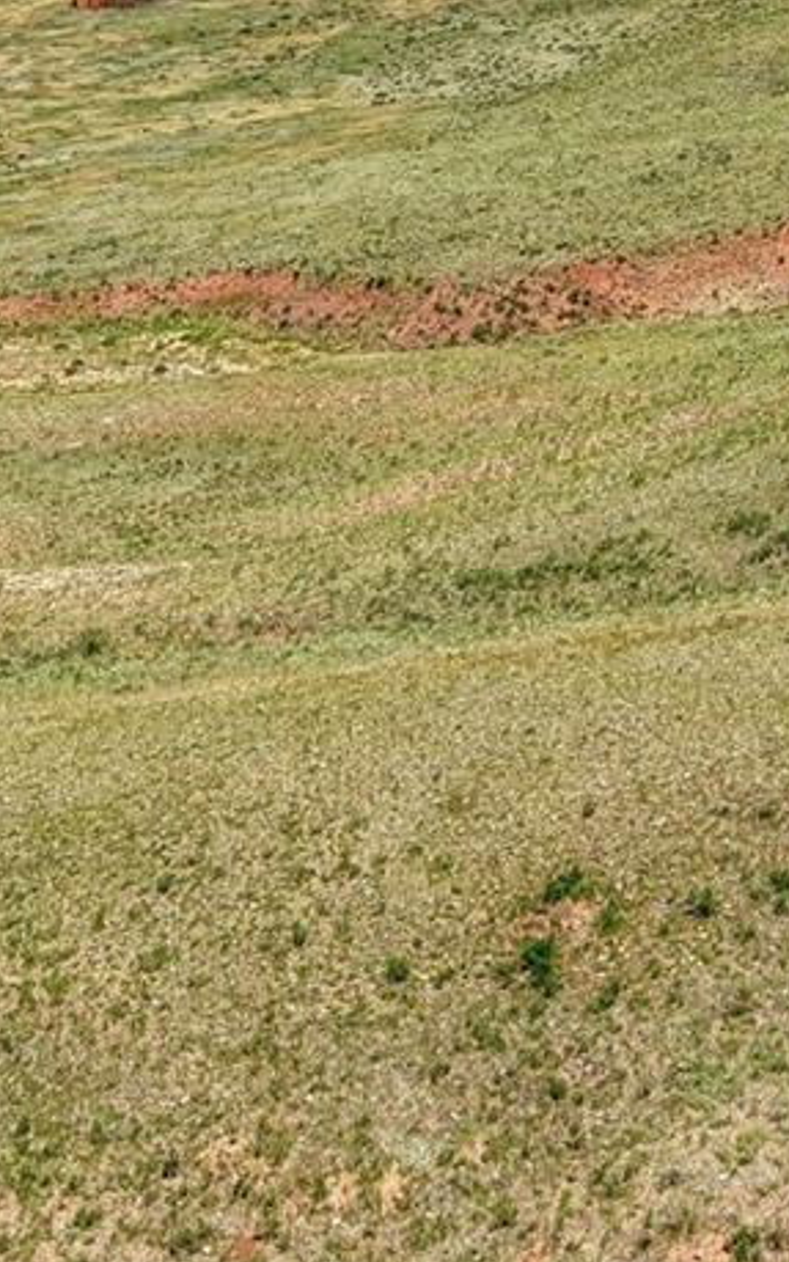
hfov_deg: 12.7
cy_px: 55
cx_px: 385
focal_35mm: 103
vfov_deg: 19.7
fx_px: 3543
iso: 100
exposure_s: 1/1642
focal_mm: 10.6
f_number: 2.8
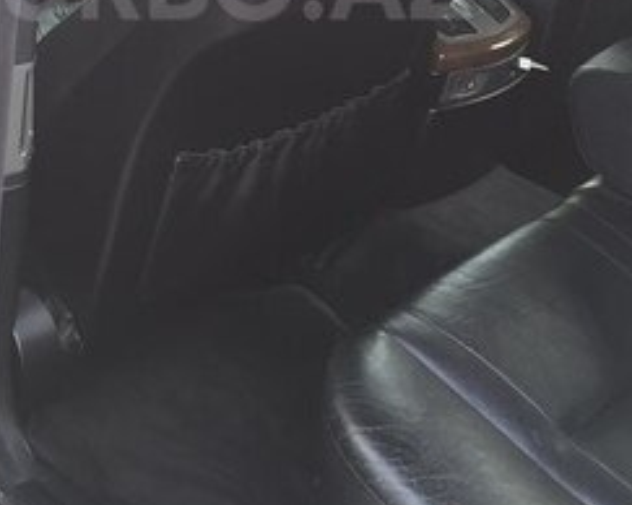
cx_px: 203
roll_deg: -2.2
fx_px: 1439
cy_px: -20
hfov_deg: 24.6
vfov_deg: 19.2
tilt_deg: -20.6
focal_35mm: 77
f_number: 2.2
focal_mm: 4.15
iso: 40
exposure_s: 1/50
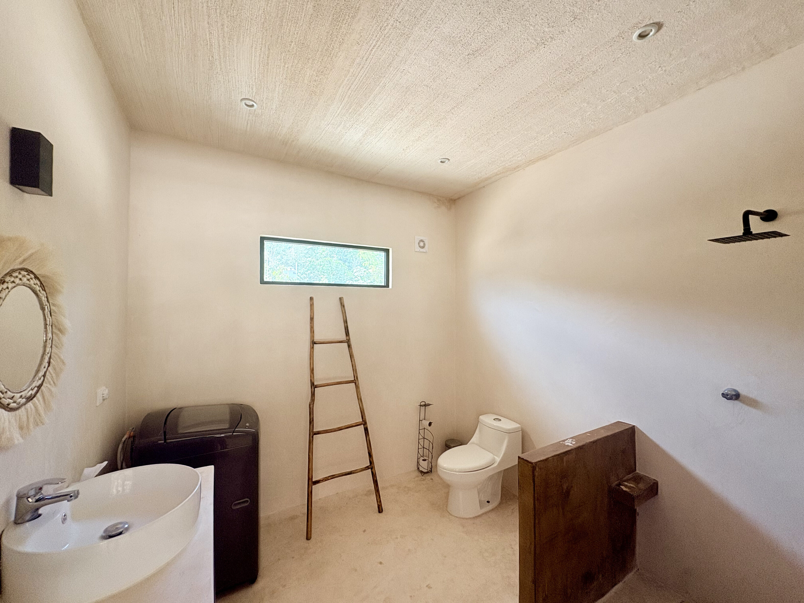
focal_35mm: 14
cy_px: 302
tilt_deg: +2.1
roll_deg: +0.5
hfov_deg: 102.1
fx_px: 325
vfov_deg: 85.7
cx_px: 402
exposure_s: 1/129
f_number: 2.2
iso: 100
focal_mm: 2.22
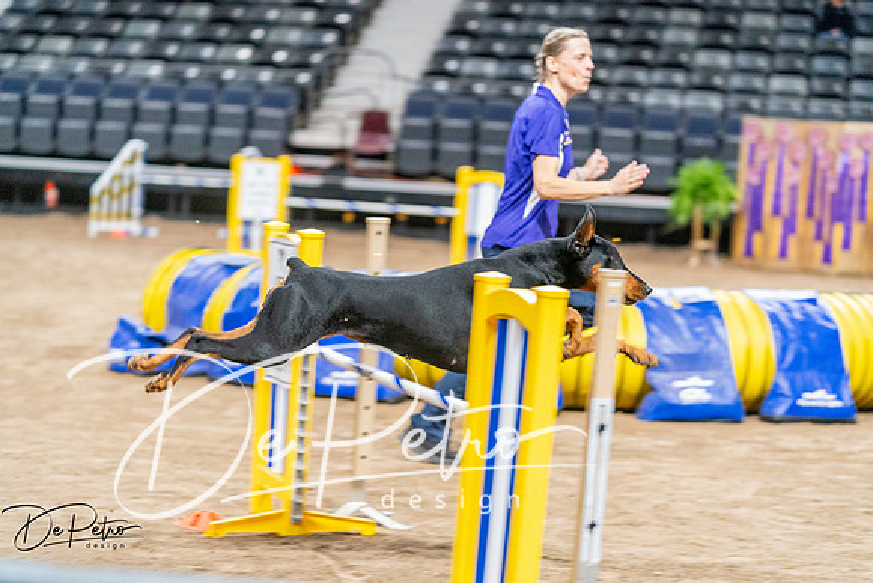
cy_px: 292
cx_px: 436
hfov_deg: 20.0
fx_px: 2474
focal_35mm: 102
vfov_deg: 13.4
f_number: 2.8
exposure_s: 1/250
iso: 6400
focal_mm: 102
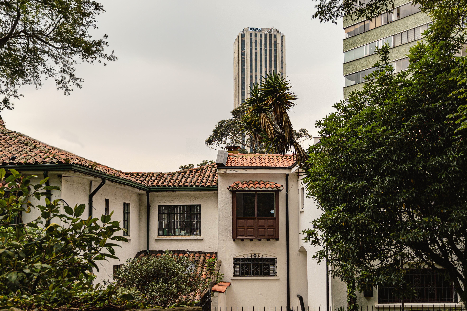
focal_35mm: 49
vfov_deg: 27.5
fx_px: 636
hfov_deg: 40.3
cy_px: 156
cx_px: 234
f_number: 4.5
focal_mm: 33
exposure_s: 1/640
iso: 100
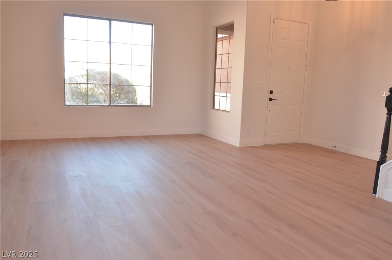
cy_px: 130
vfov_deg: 47.7
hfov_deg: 67.5
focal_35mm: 27
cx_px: 196
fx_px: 293
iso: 200
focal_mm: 18
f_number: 4
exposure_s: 1/60
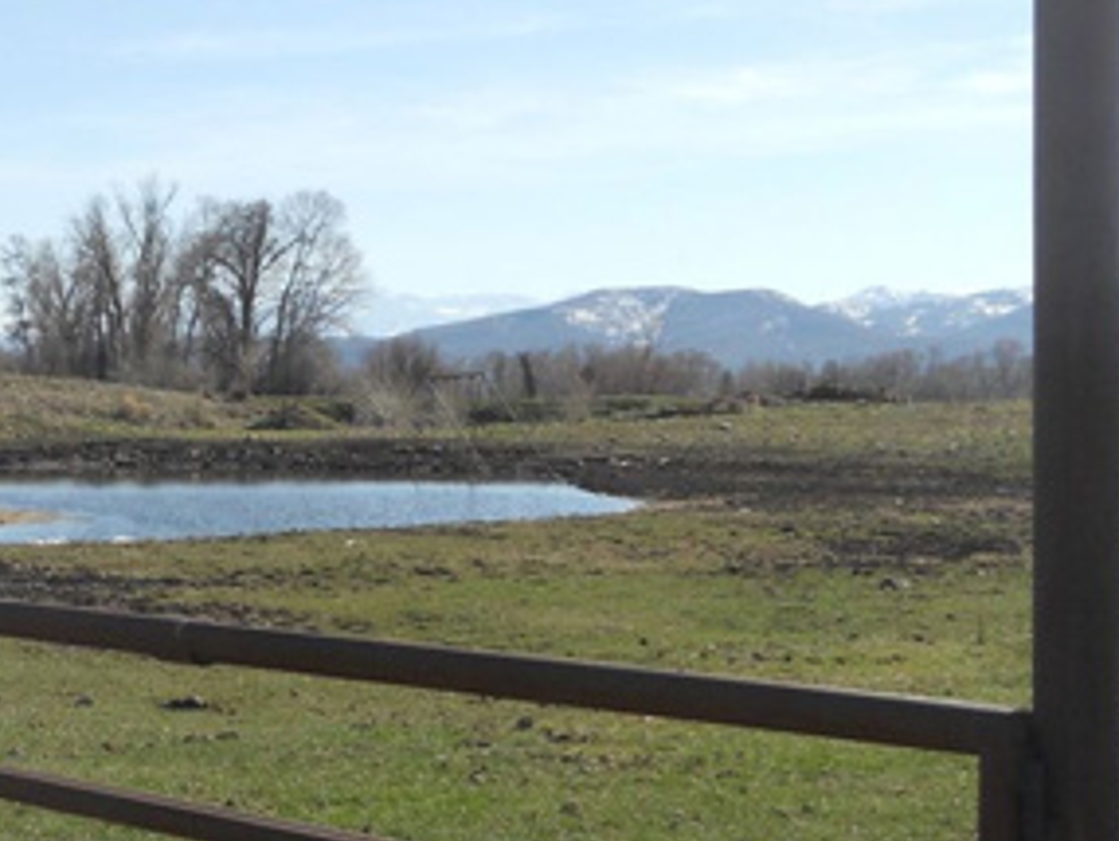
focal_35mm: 85
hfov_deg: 22.1
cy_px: 536
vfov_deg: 17.4
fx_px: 2750
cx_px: -12
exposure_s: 1/800
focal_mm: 6.9
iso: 80
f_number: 3.9
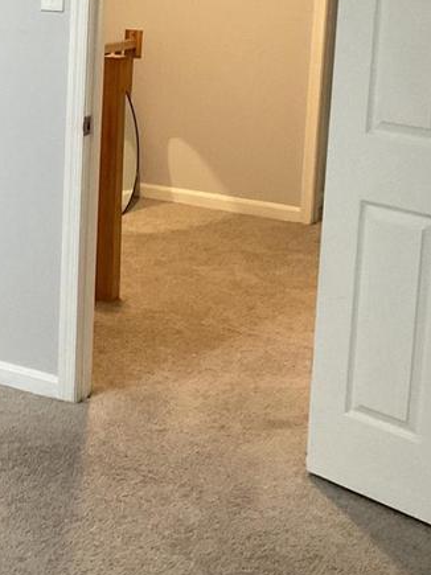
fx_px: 1196
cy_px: 79
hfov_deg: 19.2
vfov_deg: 26.3
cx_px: -90
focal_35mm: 72
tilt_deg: -7.1
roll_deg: +0.2
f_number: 1.8
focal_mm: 3
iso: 200
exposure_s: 1/60
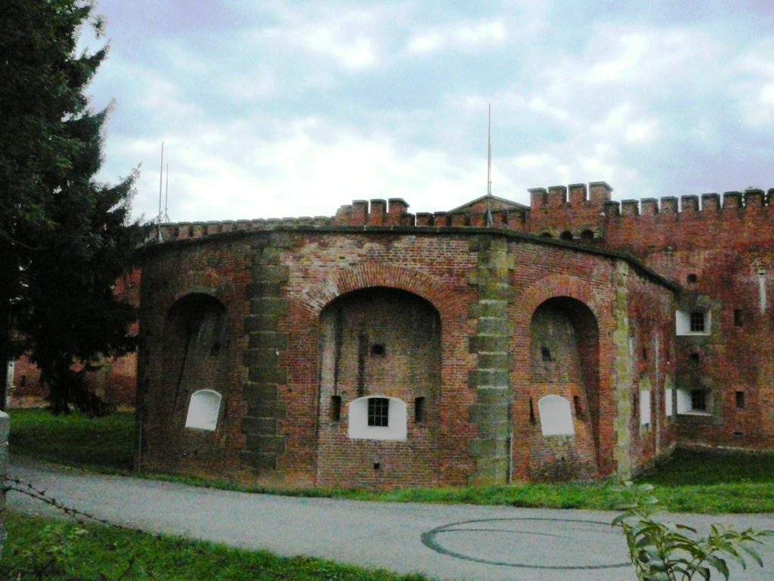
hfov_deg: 52.6
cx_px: 387
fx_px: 783
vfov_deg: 40.7
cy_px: 290
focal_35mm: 35
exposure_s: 1/1300
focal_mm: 5.2
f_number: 5
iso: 800
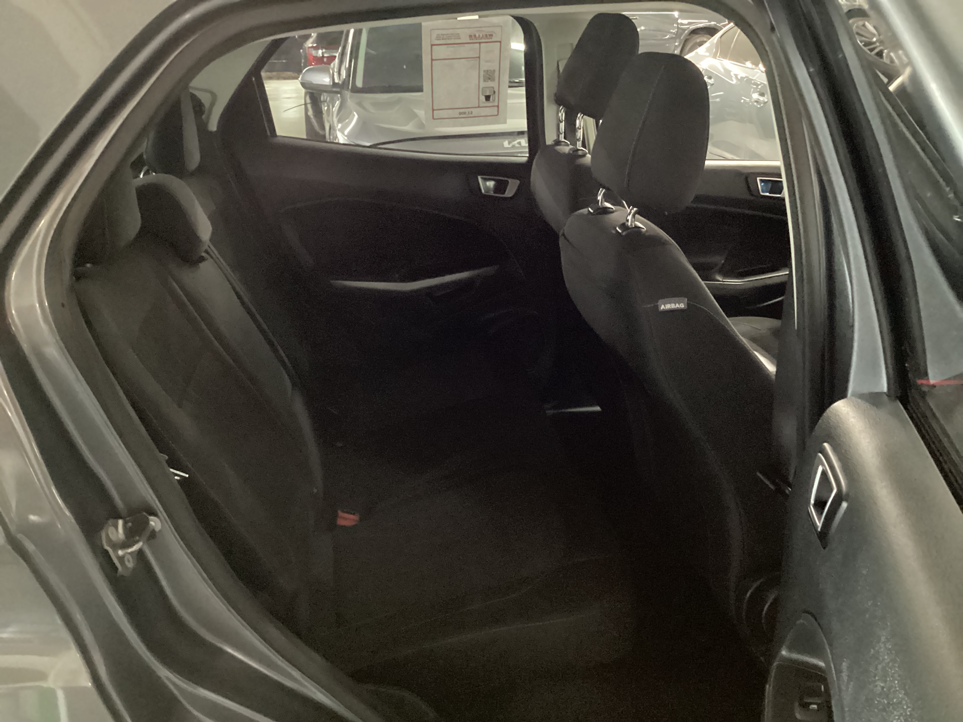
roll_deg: +2.1
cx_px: 482
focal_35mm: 31
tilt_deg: -23.6
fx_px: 862
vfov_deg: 45.4
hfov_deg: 58.4
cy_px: 361
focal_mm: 3.3
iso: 800
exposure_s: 1/15
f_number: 2.4
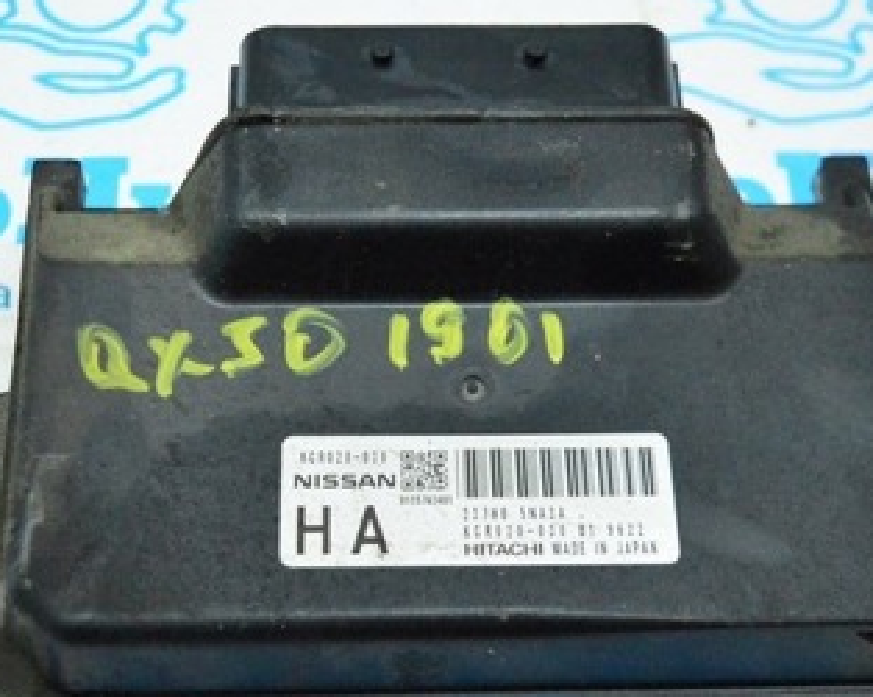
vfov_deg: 24.1
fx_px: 1627
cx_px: 381
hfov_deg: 30.0
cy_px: 429
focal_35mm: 63
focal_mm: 22
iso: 6400
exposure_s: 1/640
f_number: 4
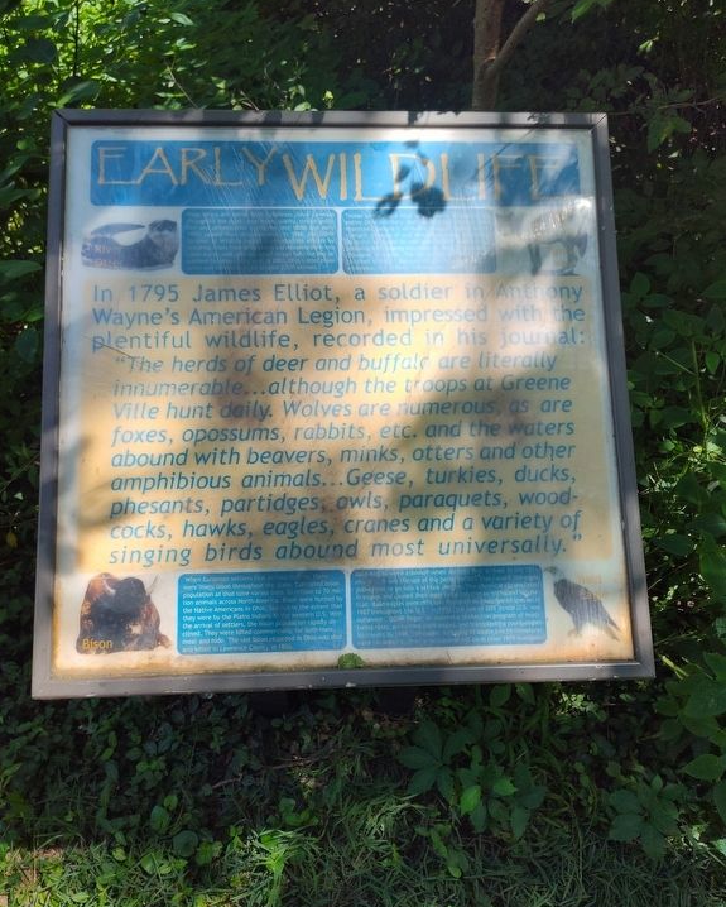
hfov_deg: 56.8
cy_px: 452
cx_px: 348
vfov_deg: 68.1
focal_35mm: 25
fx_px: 671
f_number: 1.8
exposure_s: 1/669
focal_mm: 5.56
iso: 100
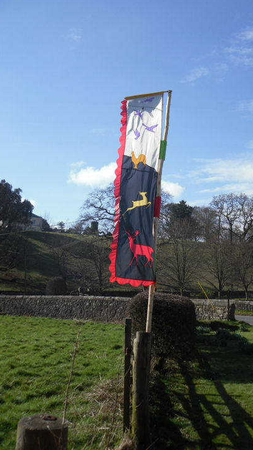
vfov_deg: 51.6
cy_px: 227
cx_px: 156
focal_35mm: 39
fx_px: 465
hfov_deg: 30.3
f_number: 8.2
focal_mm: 6.3
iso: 80
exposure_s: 1/152
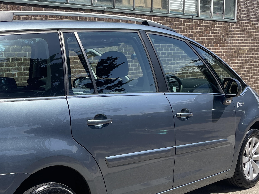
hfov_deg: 33.6
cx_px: 63
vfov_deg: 26.0
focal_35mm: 56
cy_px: 124
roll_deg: +1.7
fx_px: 419
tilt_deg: -7.8
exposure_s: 1/2451
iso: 32
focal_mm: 4.2
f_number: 1.6
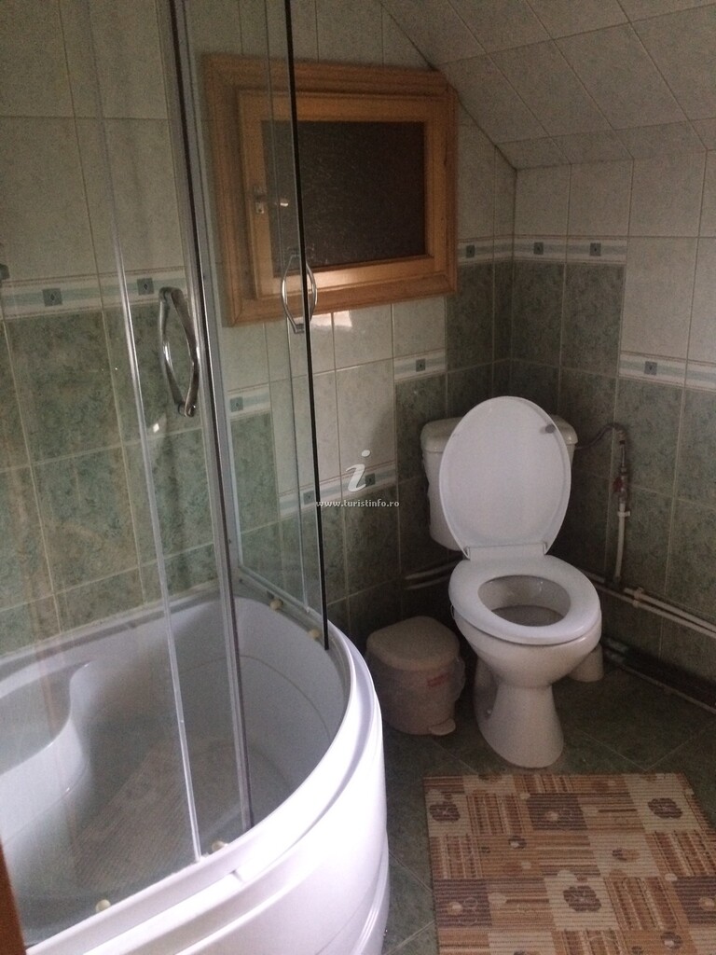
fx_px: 800
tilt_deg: -20.1
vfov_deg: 61.7
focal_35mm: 29
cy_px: 478
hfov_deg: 48.2
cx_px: 358
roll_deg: +2.5
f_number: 2.2
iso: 400
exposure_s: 1/17
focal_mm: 4.15
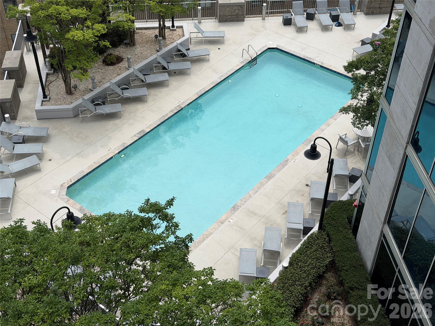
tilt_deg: -40.2
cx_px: 218
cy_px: 163
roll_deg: +0.3
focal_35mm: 48
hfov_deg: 39.7
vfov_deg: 30.3
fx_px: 603
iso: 64
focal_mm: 6.76
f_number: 1.78
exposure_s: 1/4587
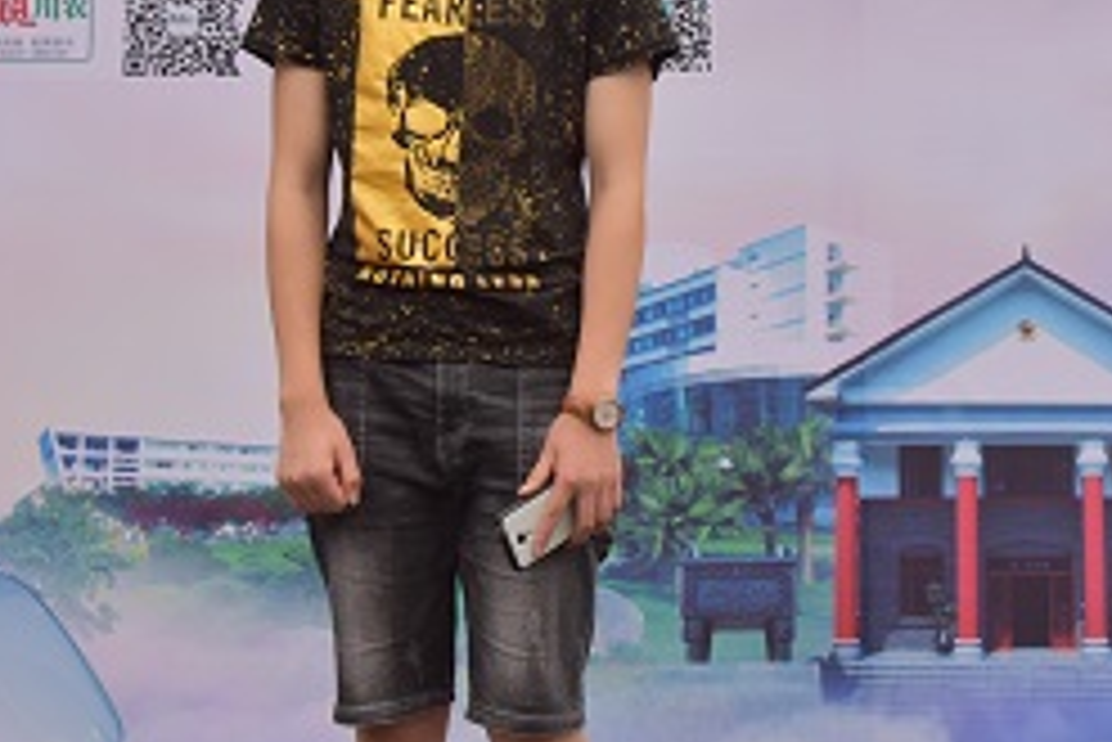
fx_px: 2442
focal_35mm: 79
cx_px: 707
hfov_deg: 25.6
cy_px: 124
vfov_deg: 17.1
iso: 320
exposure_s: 1/200
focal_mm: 26
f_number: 5.6
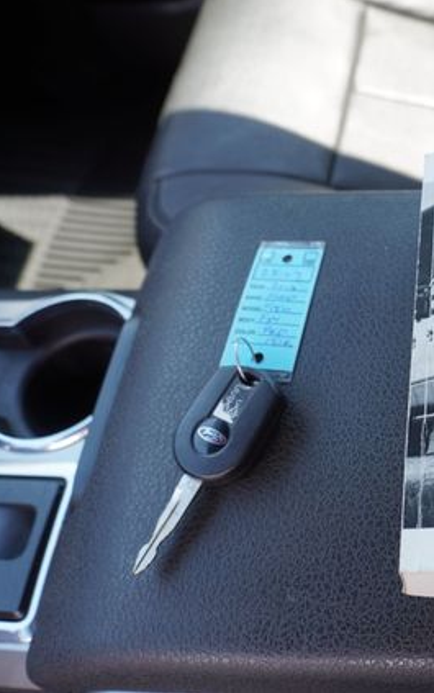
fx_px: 699
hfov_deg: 31.1
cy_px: 344
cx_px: 463
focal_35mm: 37
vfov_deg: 52.7
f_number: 4
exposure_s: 1/60
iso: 125
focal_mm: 16
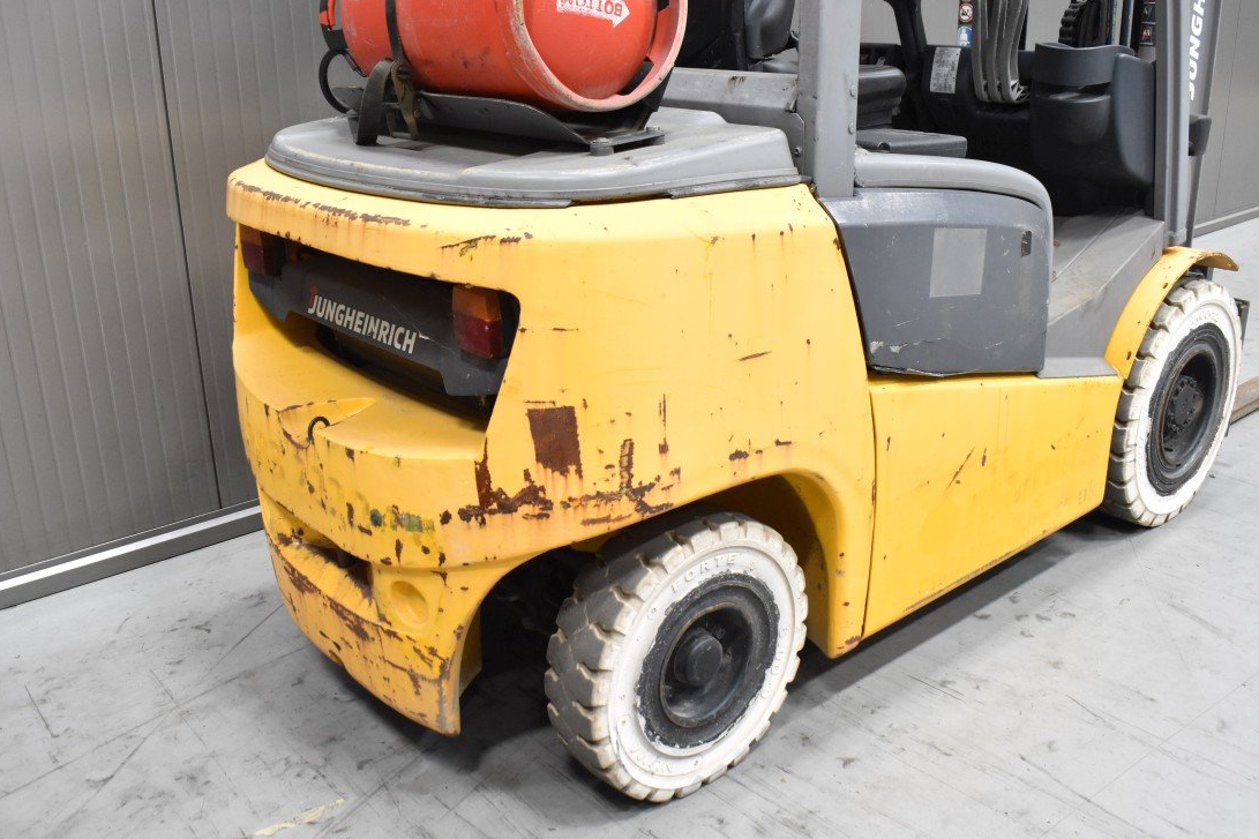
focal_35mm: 33
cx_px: 624
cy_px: 413
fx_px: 1154
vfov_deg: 40.0
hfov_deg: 57.2
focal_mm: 20
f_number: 5
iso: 1600
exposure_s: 1/30
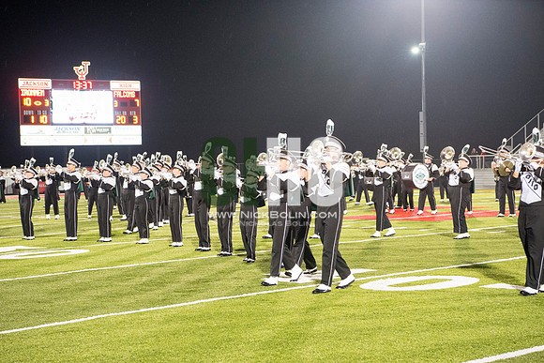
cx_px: 272
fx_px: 1058
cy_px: 182
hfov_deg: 28.8
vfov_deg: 19.5
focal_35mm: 70
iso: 5000
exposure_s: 1/125
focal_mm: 70
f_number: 5.6
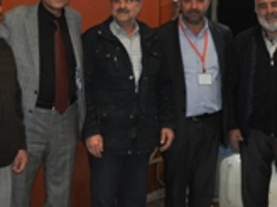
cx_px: 39
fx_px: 568
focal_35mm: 71
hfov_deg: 26.7
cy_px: 40
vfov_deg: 20.5
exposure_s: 1/60
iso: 800
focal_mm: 18
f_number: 3.5
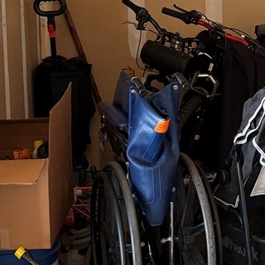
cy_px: 18
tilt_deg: -6.5
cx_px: 343
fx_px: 918
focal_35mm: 106
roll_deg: -0.4
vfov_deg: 16.2
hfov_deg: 15.6
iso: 200
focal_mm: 6.76
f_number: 1.78
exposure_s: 1/120
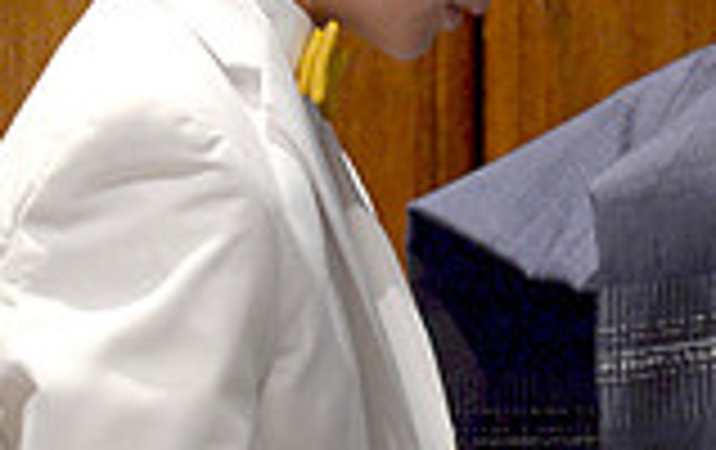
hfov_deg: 2.8
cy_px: -230
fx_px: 14505
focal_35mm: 742
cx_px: 860
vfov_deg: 1.8
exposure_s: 1/100
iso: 2500
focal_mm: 200
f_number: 2.8
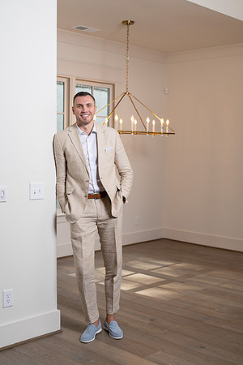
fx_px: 506
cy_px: 182
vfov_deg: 39.6
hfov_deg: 27.0
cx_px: 122
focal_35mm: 50
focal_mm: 50
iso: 100
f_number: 2.8
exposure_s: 1/160
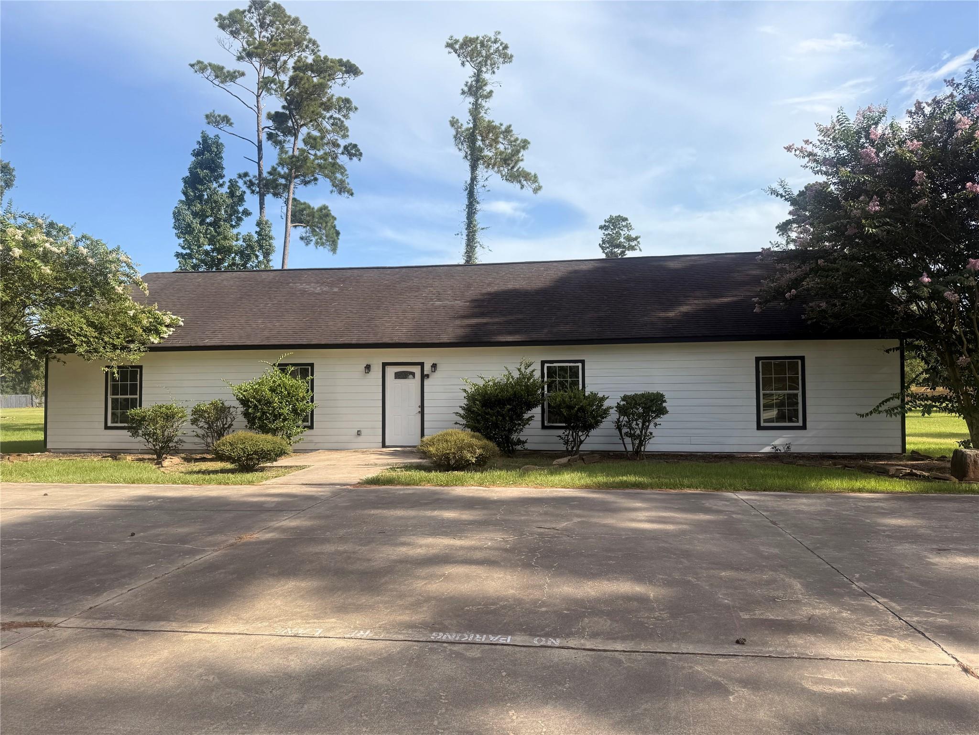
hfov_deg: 71.6
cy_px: 368
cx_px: 490
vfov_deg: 56.8
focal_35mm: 24
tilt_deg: +2.1
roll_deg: +0.4
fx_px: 679
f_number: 1.78
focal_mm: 6.76
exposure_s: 1/3759
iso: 80
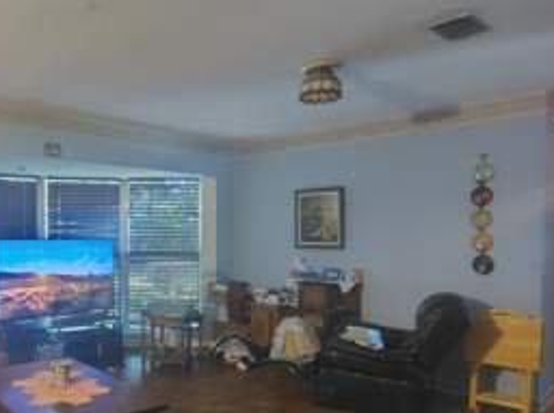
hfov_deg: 58.6
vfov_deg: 46.4
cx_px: 182
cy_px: 248
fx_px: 479
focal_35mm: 30
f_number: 2.2
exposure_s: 1/20
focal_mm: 2.13
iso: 1768
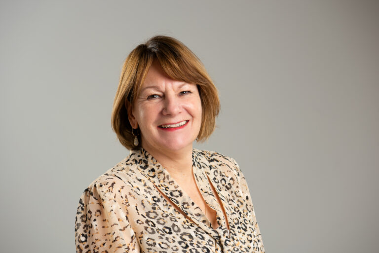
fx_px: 737
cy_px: 126
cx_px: 190
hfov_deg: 28.8
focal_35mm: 70
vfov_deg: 19.5
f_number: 8
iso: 100
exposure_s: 1/125
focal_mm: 70
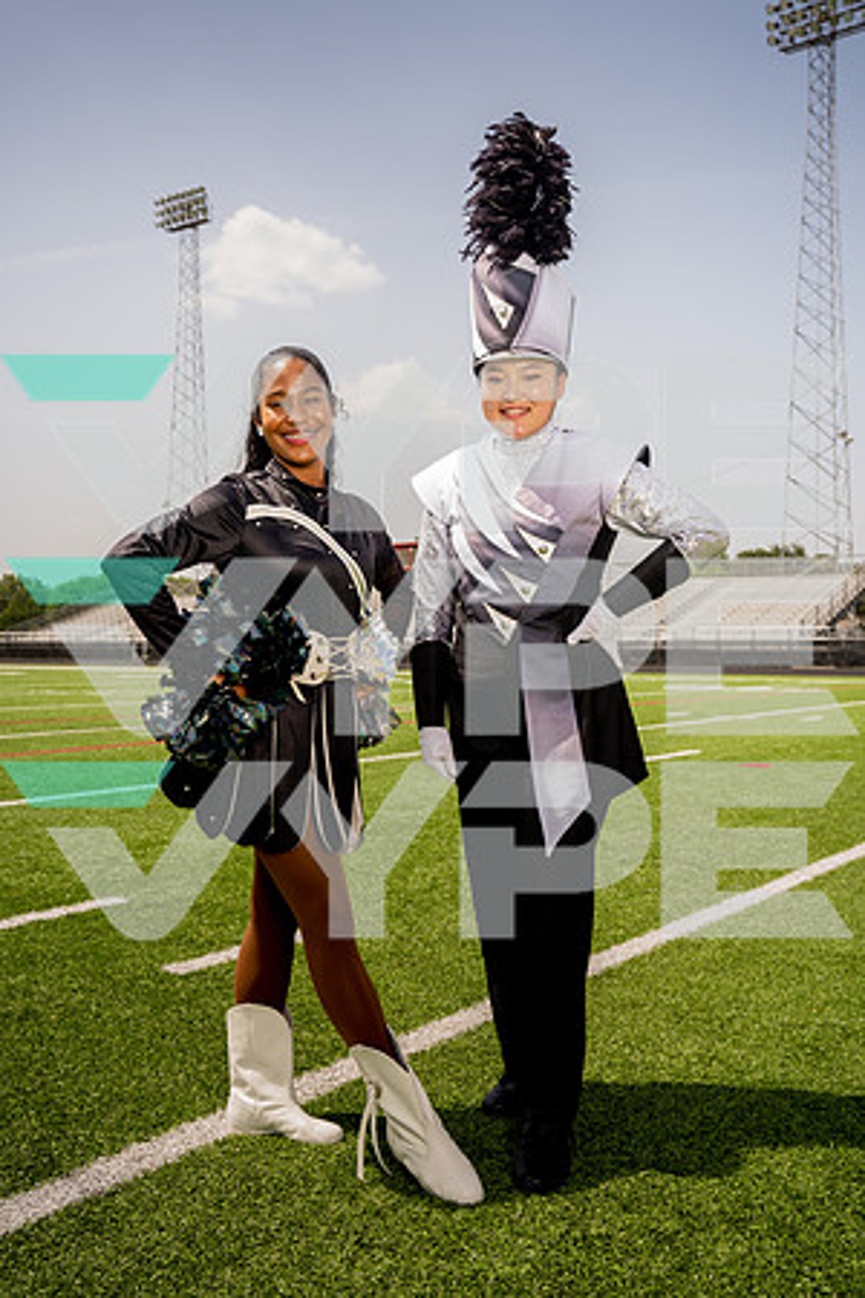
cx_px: 432
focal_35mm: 36
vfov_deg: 53.1
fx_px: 1297
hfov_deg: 36.9
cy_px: 649
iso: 50
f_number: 6.3
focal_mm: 36
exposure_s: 1/250
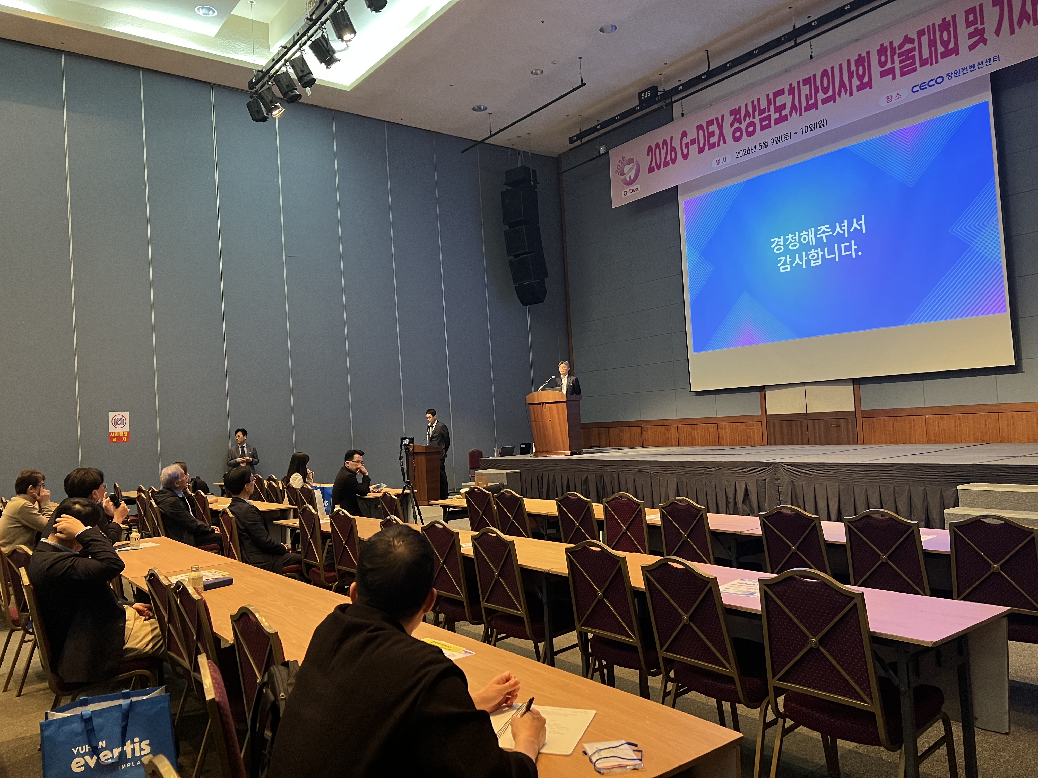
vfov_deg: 53.1
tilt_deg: +2.2
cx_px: 519
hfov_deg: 67.3
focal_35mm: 26
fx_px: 780
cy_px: 389
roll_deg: +3.7
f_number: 1.5
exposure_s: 1/60
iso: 320
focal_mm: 5.7
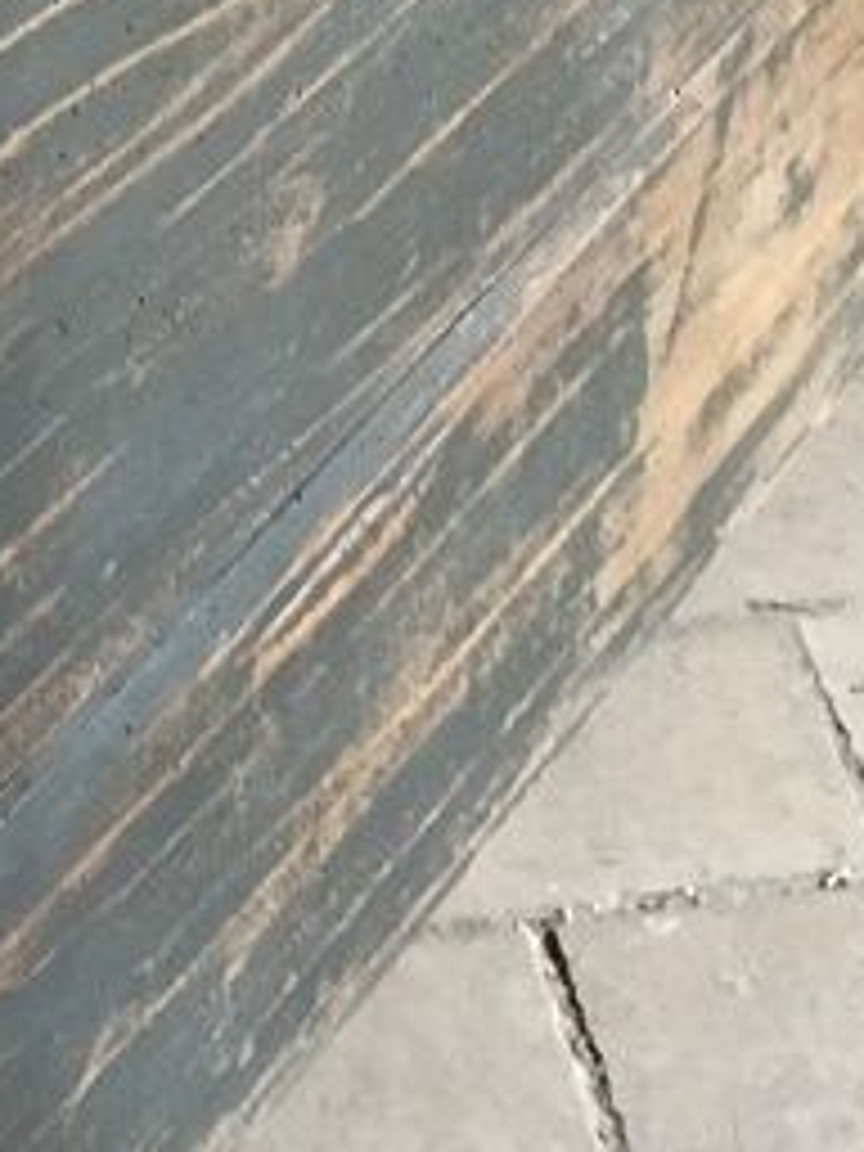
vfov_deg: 18.8
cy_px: 18
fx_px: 3394
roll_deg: +5.6
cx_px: -11
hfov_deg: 14.3
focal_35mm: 102
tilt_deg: -34.0
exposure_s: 1/17
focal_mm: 4.15
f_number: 2.2
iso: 320
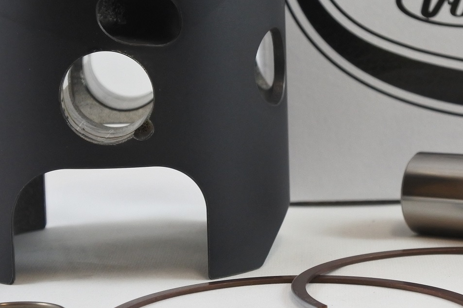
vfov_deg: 10.8
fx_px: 1633
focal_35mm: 127
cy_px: 118
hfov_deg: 16.1
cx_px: 264
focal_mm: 22.7
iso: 640
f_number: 5
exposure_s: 1/125
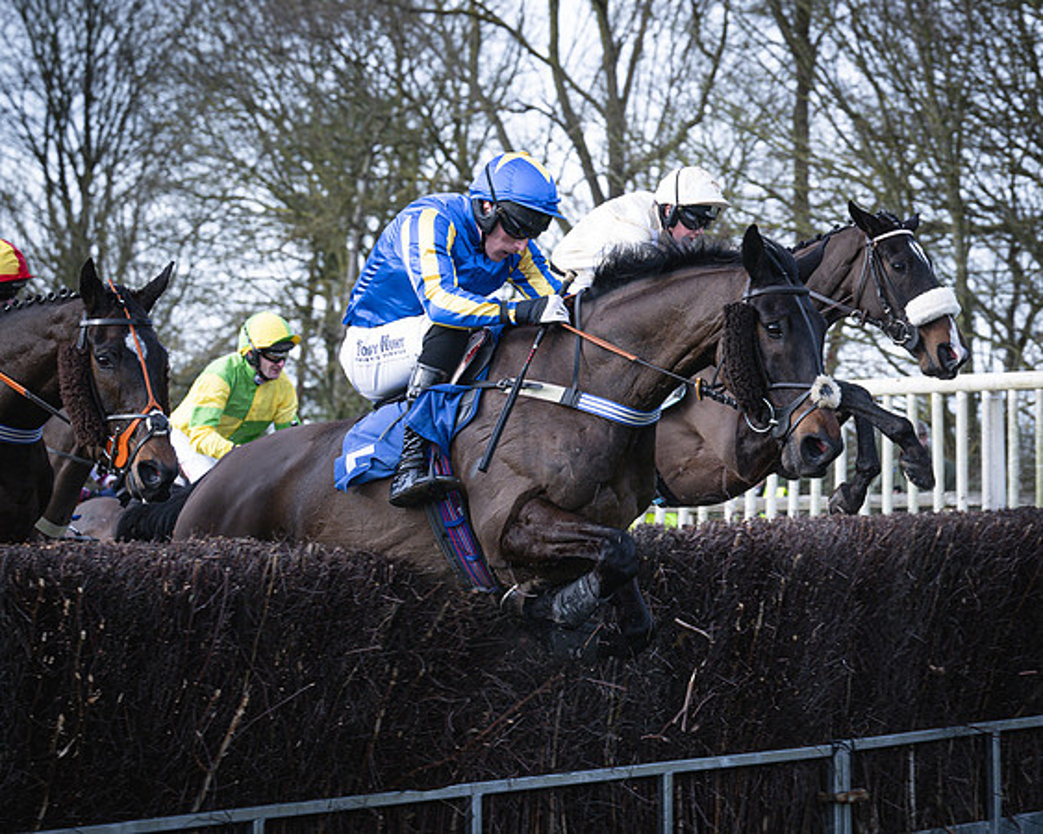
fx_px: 3651
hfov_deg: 16.2
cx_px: 626
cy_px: 417
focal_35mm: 118
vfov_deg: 13.0
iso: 400
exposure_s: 1/1000
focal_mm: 70
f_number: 4
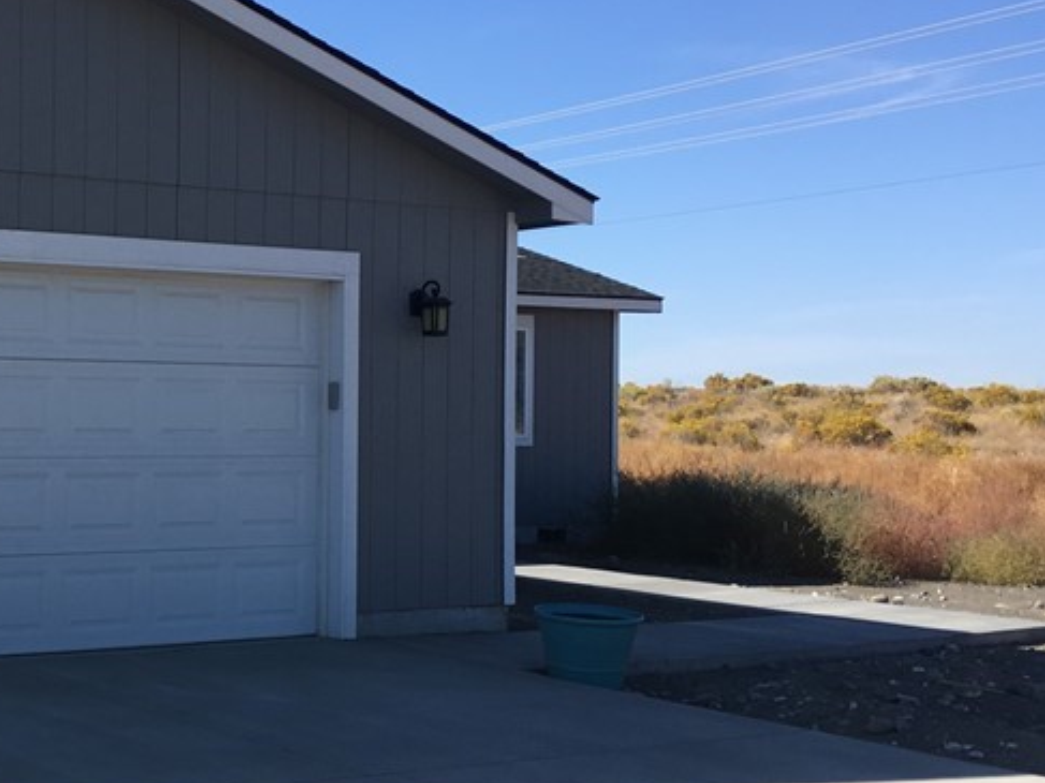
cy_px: 435
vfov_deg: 24.0
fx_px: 1841
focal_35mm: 61
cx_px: 36
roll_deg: -0.7
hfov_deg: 29.8
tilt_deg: -0.1
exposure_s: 1/1261
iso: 25
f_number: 2.2
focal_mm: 4.15
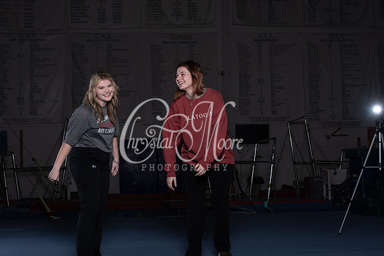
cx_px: 192
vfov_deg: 19.5
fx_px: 747
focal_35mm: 70
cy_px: 128
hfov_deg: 28.8
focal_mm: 70
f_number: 11
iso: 100
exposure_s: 1/200
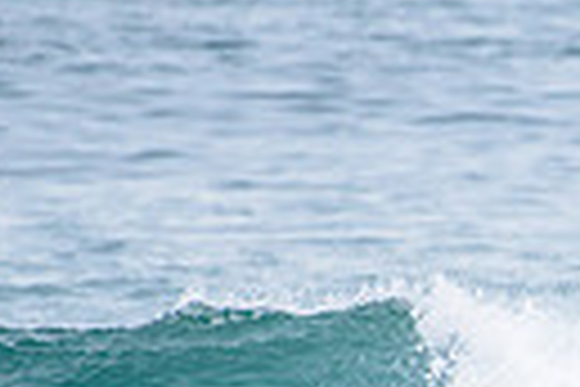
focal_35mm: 2245
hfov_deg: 0.9
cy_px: 511
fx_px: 36167
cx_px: 917
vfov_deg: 0.6
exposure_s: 1/2000
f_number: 5.6
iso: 400
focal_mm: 500
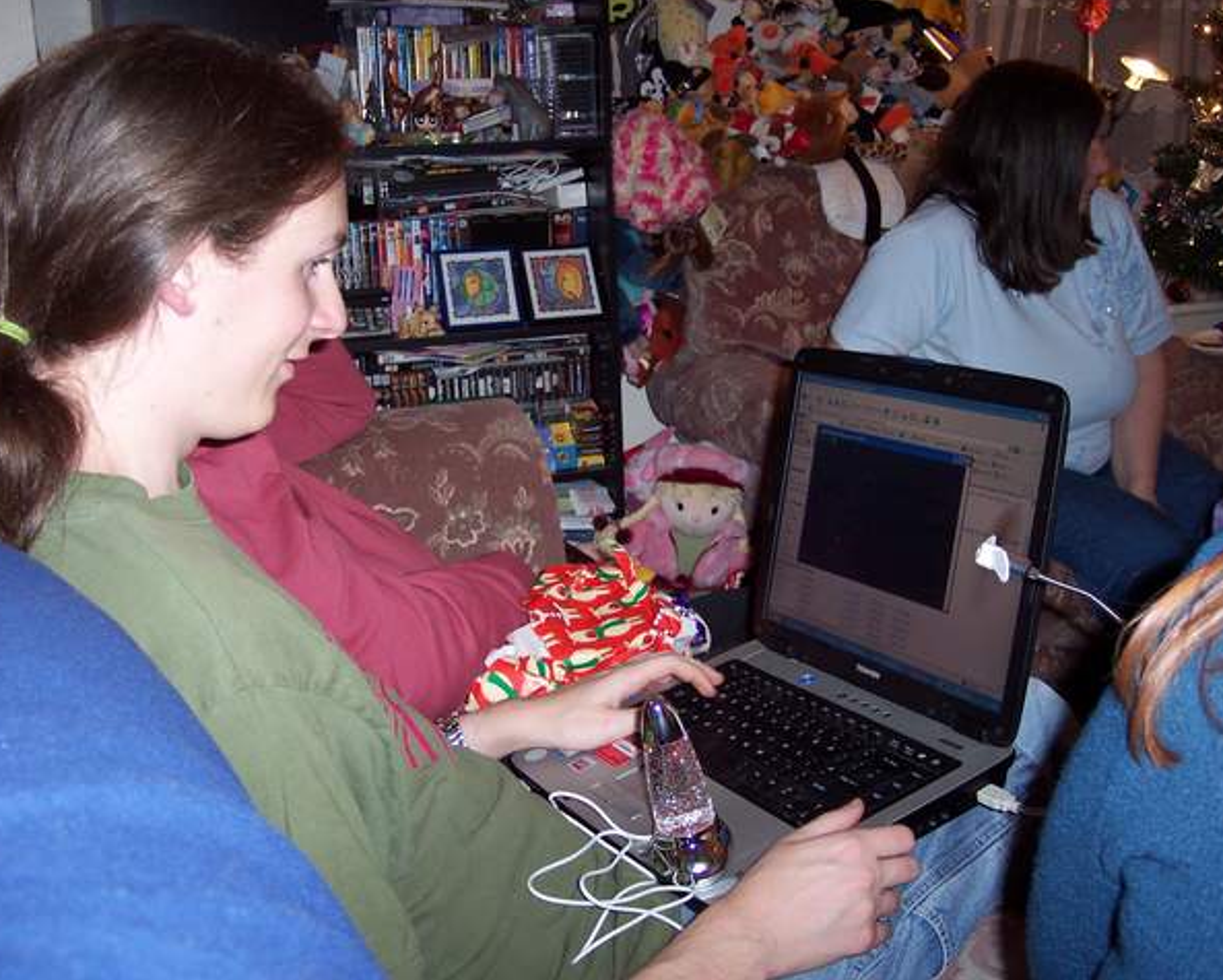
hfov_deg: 45.8
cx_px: 596
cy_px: 487
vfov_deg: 37.4
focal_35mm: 40
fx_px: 1449
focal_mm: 8
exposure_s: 1/30
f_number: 2.8
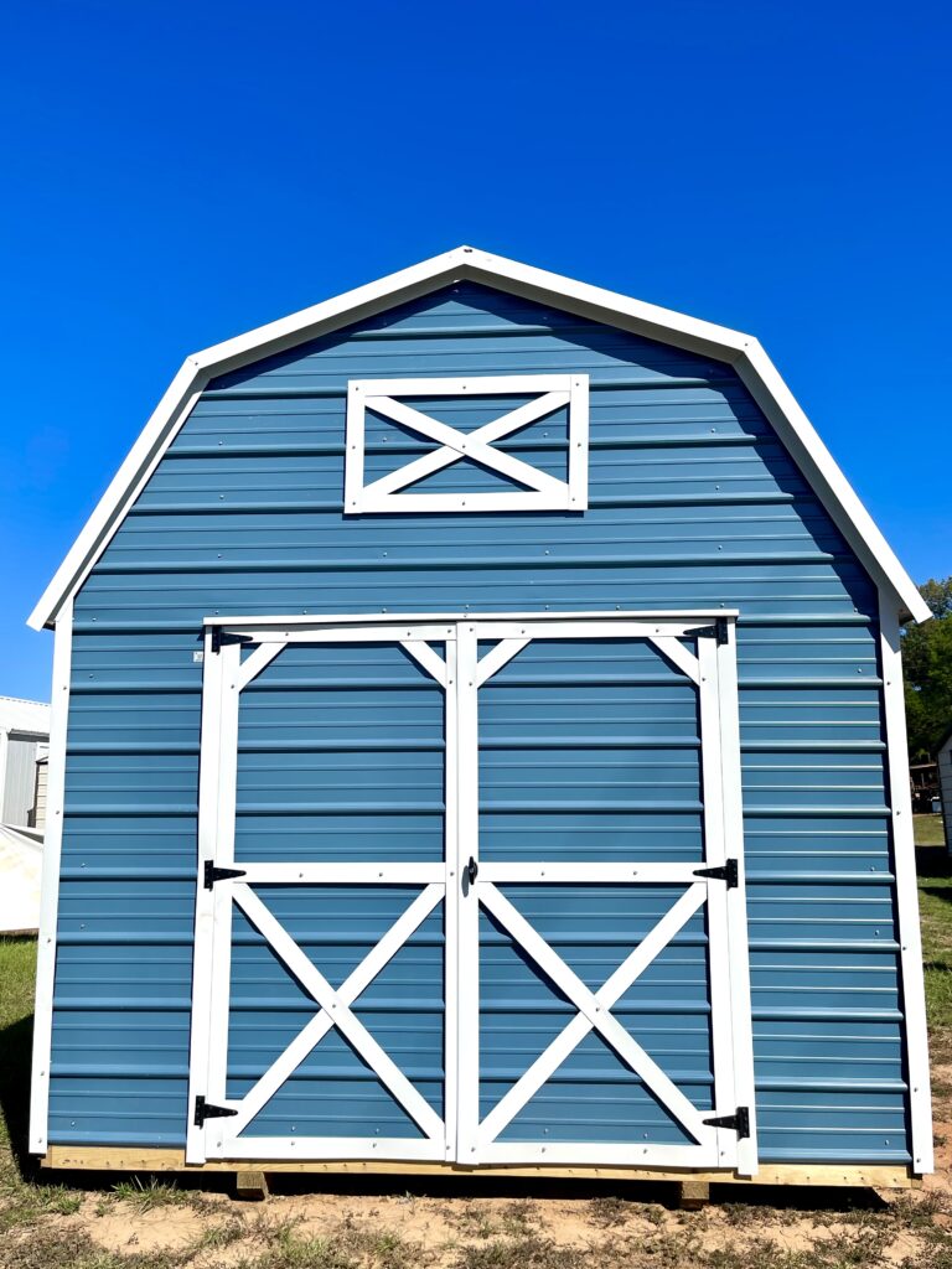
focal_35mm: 26
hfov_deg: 53.1
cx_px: 476
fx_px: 953
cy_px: 634
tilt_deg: +9.8
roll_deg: +1.1
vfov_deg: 67.3
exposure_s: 1/7937
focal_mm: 5.1
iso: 32
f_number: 1.6
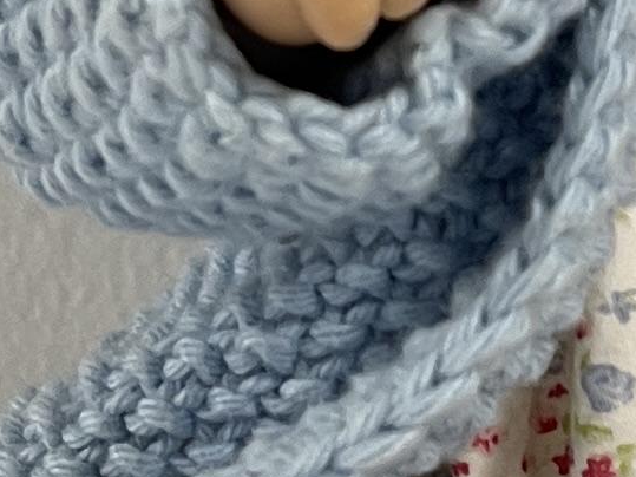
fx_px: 3435
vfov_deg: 7.9
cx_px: 506
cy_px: -55
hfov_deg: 10.5
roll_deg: -2.3
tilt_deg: -10.2
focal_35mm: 187
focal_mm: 5.1
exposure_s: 1/50
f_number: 1.6
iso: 125
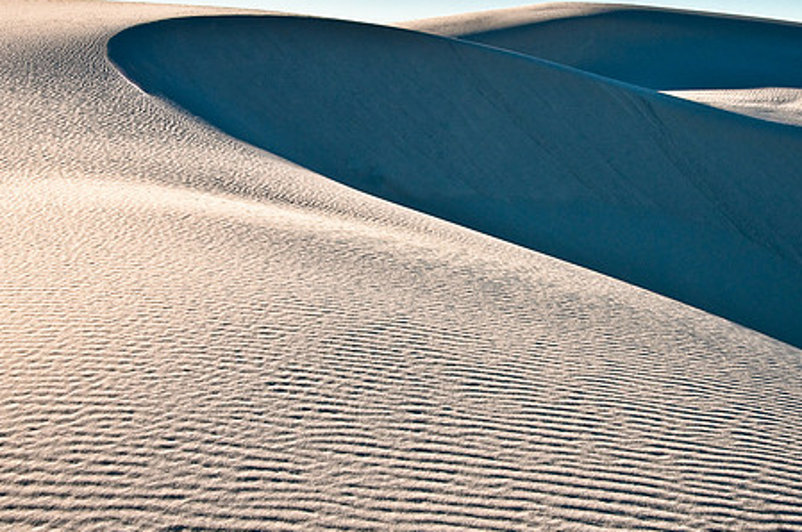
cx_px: 511
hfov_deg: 32.2
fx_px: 1379
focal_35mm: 62
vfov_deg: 21.8
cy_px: 231
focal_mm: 32
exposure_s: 1/250
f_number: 16
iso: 200
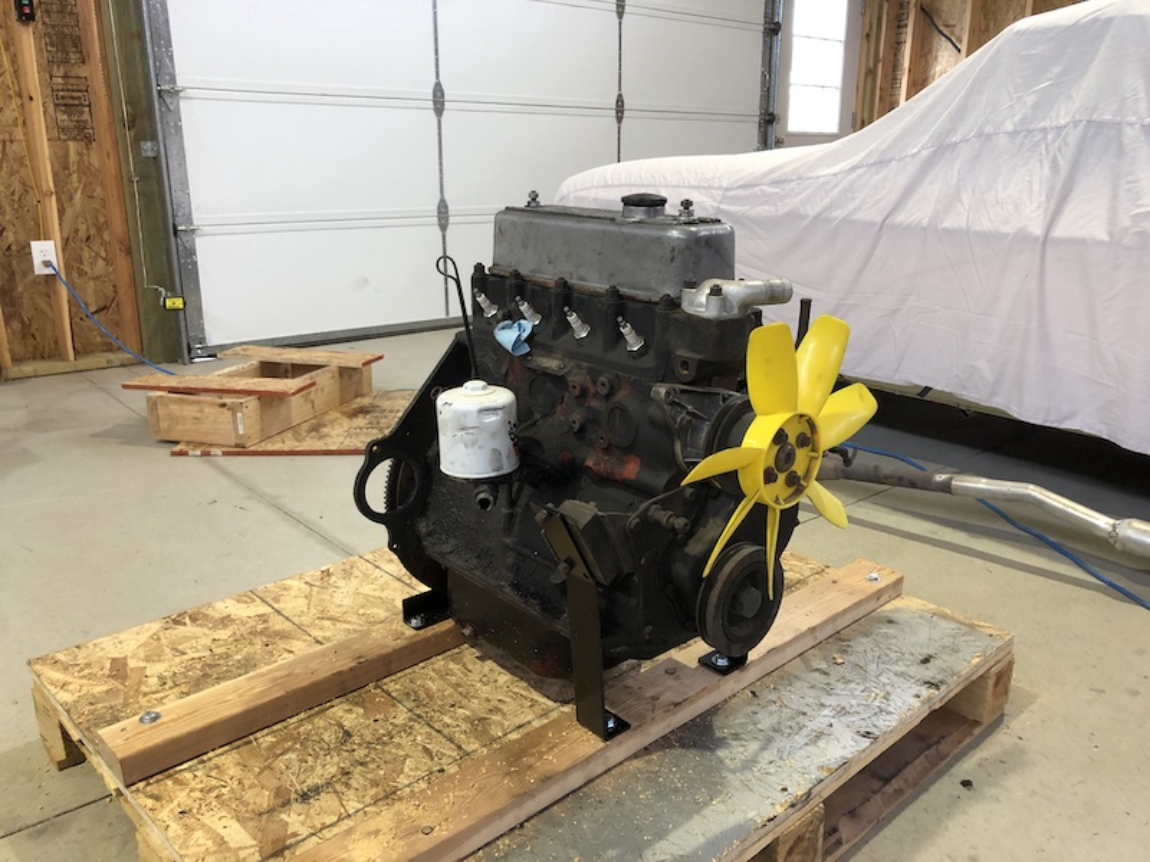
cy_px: 431
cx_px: 575
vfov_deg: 49.7
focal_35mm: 28
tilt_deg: -16.4
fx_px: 930
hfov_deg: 63.4
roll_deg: -0.2
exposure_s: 1/30
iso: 40
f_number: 1.8
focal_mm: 3.99
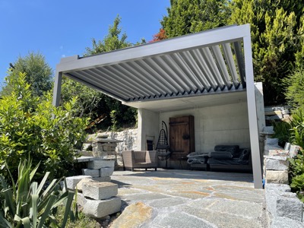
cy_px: 114
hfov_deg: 67.3
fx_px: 228
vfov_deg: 53.1
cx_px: 152
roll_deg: -0.5
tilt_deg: +11.2
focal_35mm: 26
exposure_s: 1/2212
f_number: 1.6
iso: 32
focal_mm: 4.2
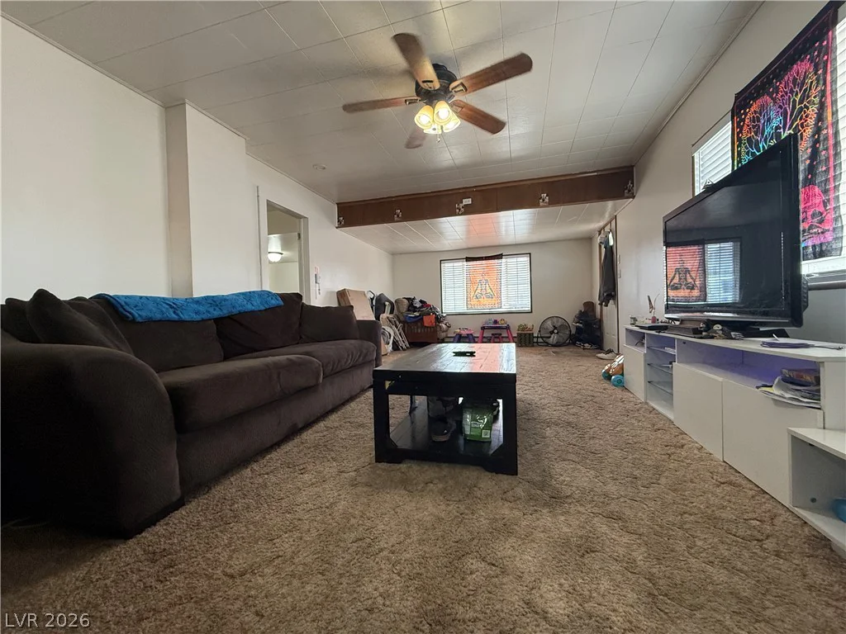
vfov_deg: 85.7
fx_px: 342
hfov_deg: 102.1
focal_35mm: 14
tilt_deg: -0.9
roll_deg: +1.6
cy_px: 317
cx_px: 423
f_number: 2.2
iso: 320
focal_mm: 2.22
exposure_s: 1/120
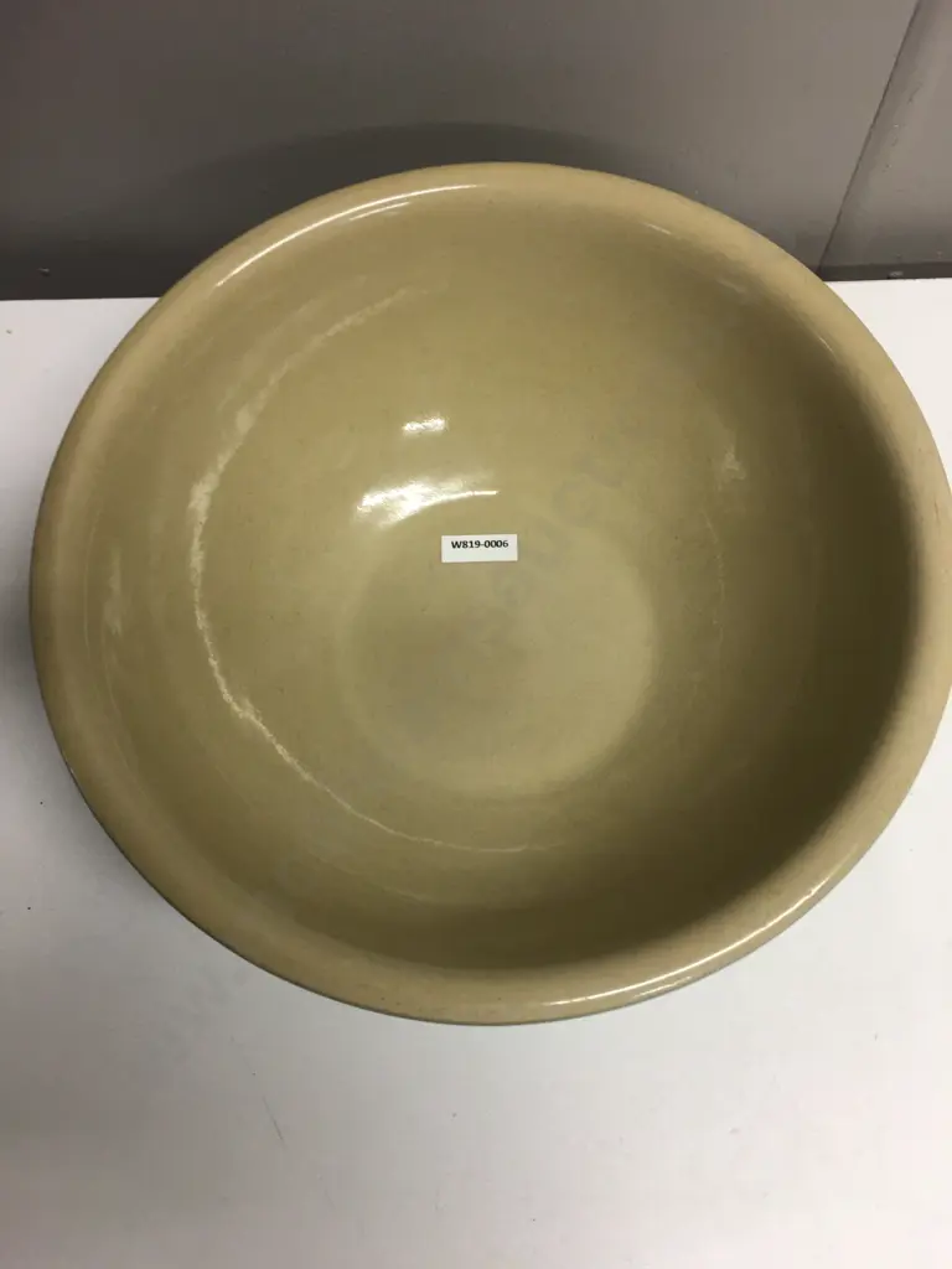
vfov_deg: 61.7
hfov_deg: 48.2
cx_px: 476
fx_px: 1063
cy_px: 634
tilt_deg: -69.2
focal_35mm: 29
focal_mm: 4.15
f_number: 2.2
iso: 40
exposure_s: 1/33
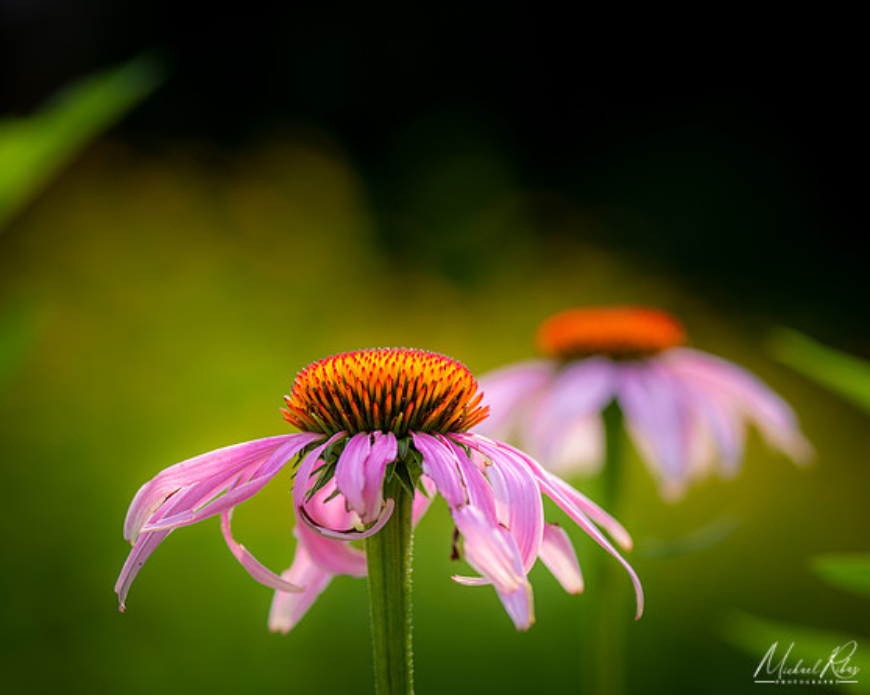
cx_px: 405
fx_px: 3243
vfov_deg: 12.2
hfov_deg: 15.3
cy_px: 328
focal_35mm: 126
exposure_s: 1/125
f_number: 5.6
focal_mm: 105
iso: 100
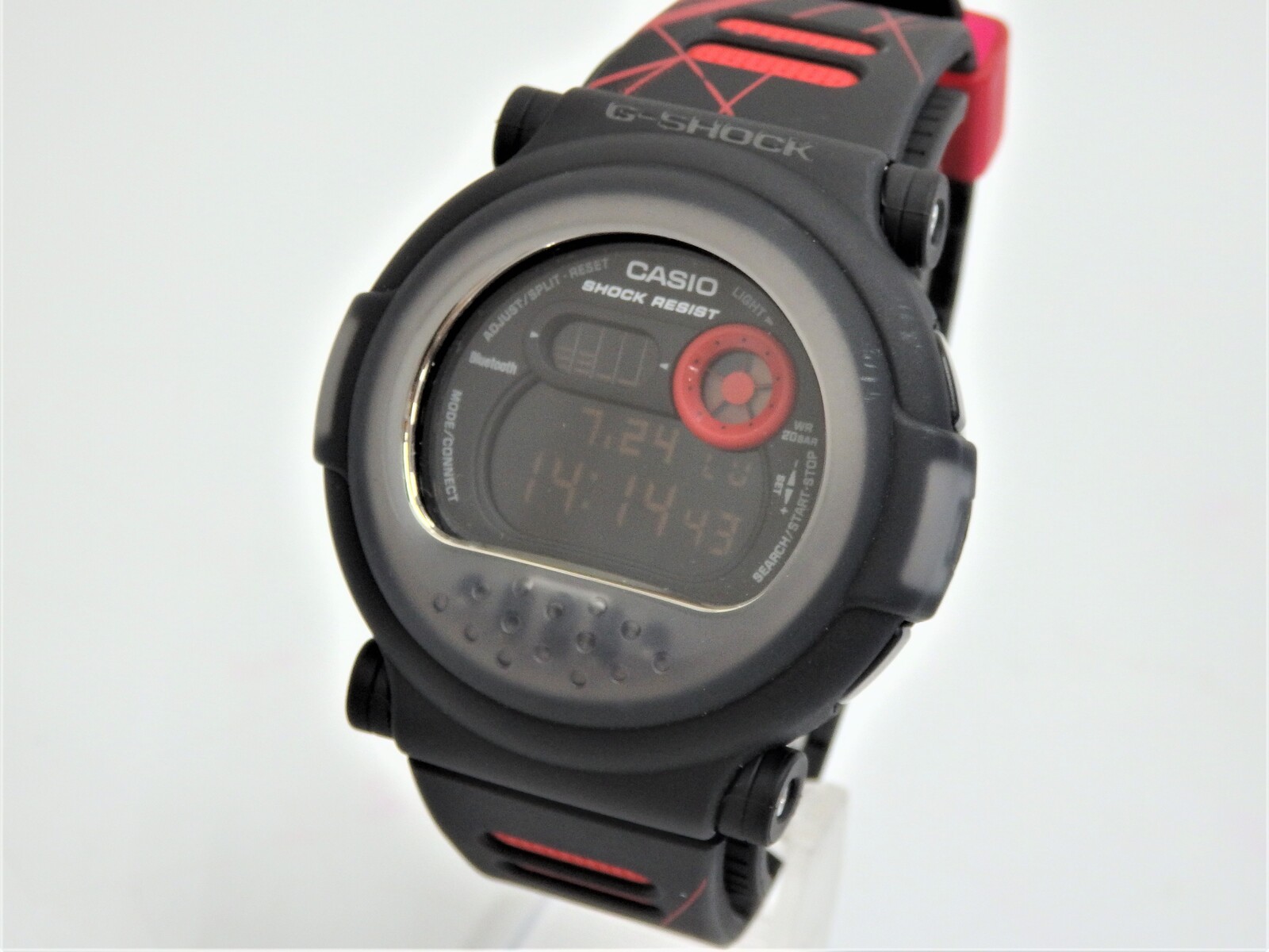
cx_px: 634
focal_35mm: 60
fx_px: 2200
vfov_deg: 24.4
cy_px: 476
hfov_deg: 32.2
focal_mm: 10.8
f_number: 4.2
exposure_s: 1/25
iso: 250
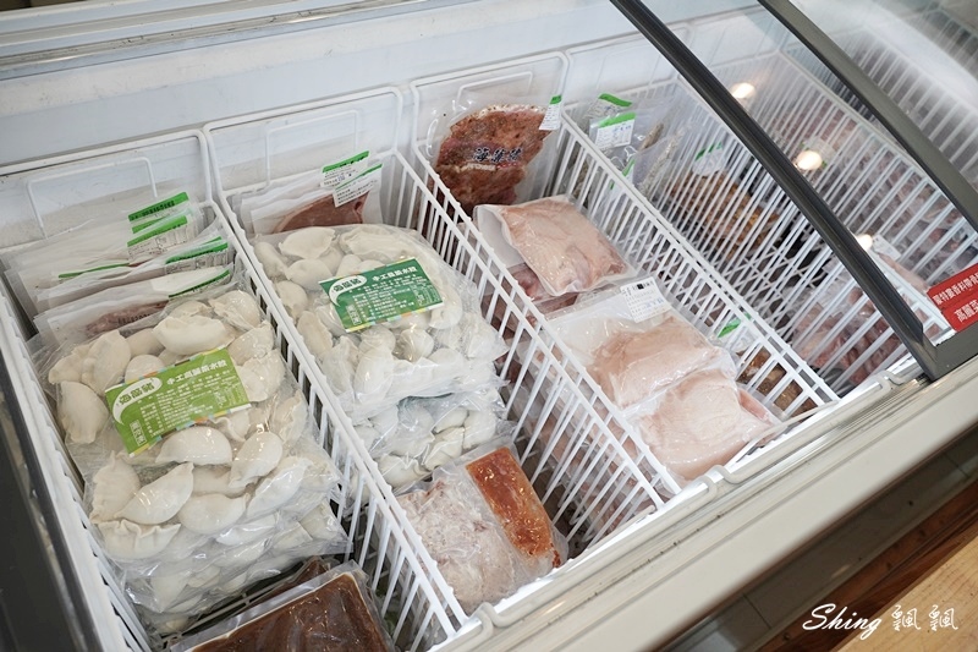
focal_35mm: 28
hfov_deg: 65.5
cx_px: 489
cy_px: 326
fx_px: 760
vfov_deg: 46.4
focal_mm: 28
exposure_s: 1/160
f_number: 5.6
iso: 800
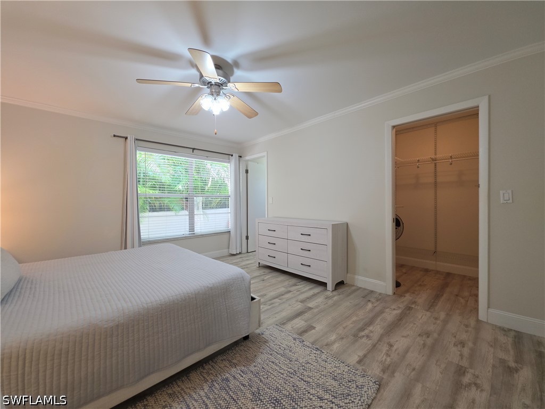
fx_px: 205
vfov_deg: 89.9
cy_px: 204
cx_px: 272
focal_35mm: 13
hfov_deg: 106.2
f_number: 1.9
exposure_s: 1/120
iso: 160
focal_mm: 2.2
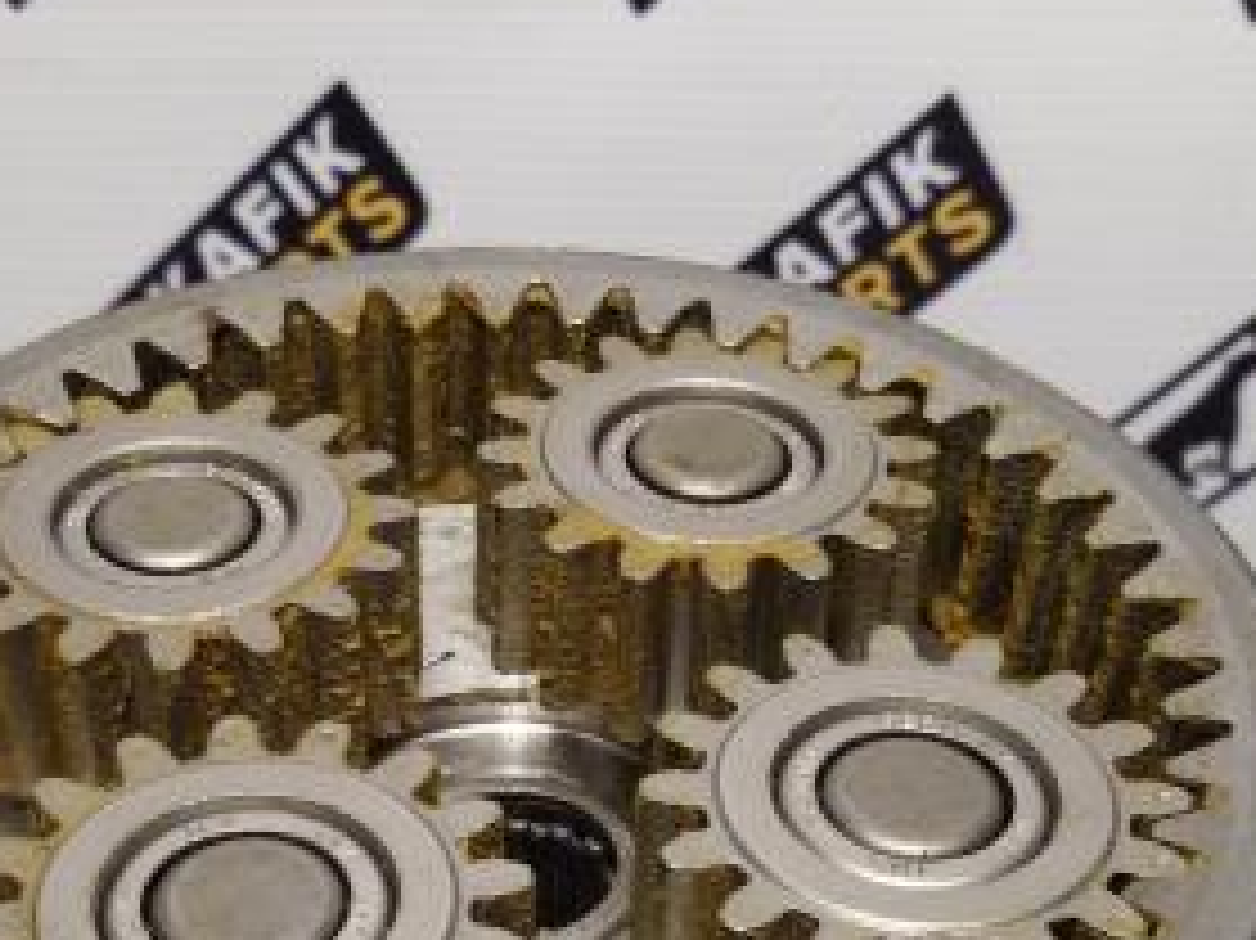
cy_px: 861
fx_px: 2176
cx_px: 522
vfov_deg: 23.7
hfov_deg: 32.1
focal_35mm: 60
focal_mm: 2.93
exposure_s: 1/33
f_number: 2.4
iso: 64
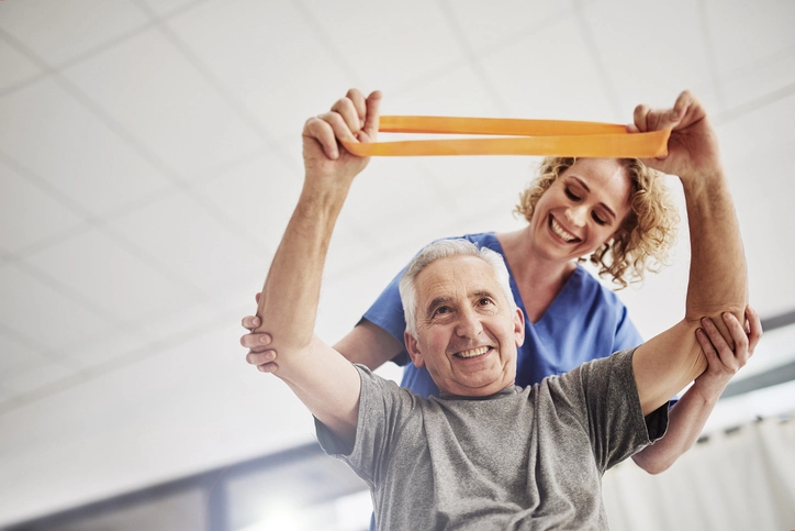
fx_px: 1104
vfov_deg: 27.0
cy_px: 266
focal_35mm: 50
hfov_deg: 39.6
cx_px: 398
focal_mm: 50
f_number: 1.6
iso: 320
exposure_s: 1/500
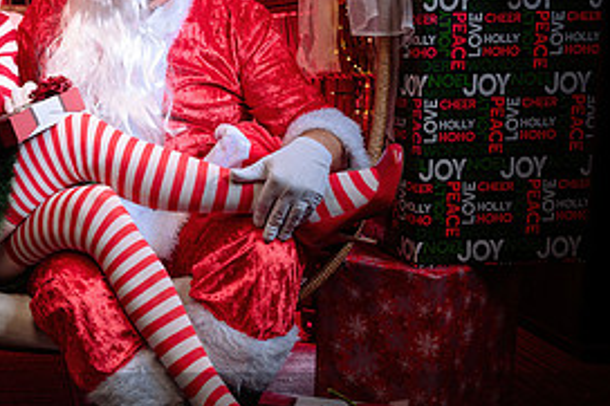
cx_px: 90
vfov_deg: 24.6
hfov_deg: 34.7
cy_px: 167
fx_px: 931
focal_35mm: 55
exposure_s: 1/125
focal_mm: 24
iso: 64
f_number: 2.8
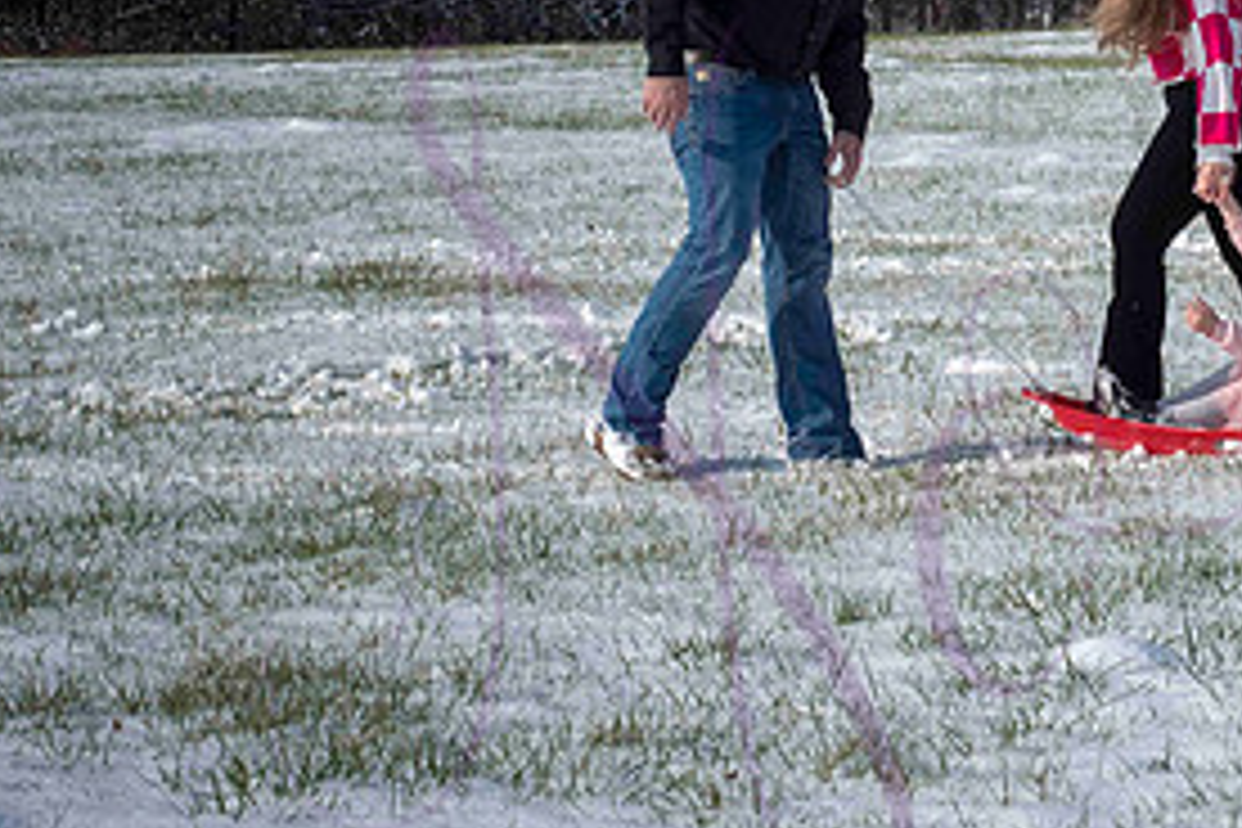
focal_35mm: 168
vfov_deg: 8.1
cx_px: 1166
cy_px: 92
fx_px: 5796
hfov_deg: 12.1
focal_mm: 80
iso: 640
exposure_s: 1/1000
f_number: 16
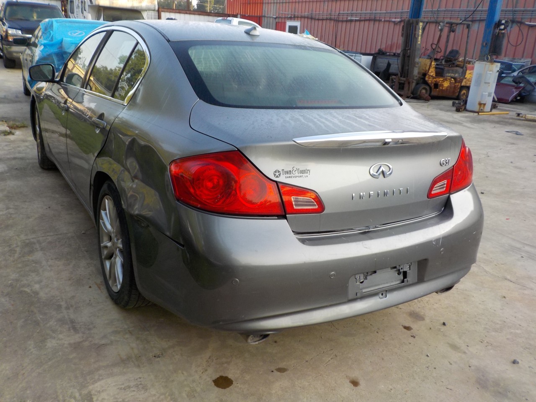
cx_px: 268
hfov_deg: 60.0
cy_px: 201
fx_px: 465
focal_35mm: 30
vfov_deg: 46.8
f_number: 3.3
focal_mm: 4.1
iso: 125
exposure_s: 1/160
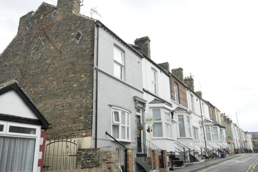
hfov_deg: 61.9
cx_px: 129
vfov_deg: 43.6
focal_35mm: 30
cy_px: 86
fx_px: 215
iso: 400
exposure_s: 1/1250
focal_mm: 20
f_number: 4.5
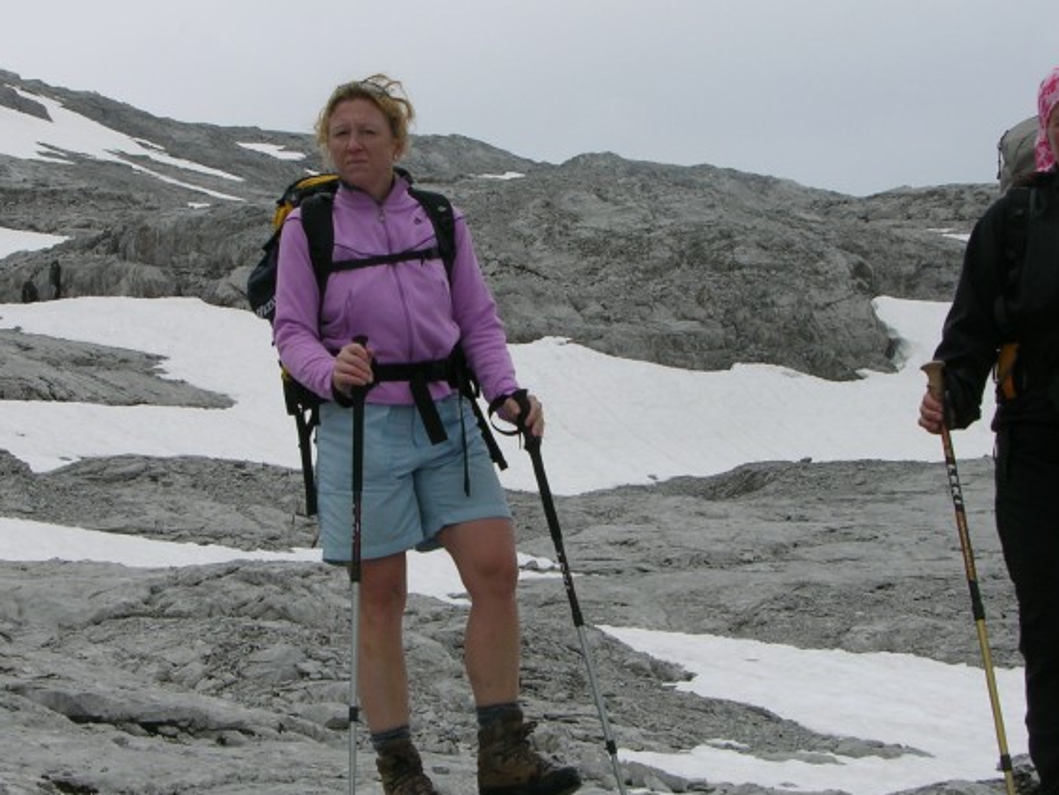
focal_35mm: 84
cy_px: 376
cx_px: 417
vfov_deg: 17.6
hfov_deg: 23.2
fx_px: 2570
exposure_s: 1/285
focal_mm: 11.6
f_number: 6.7
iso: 50
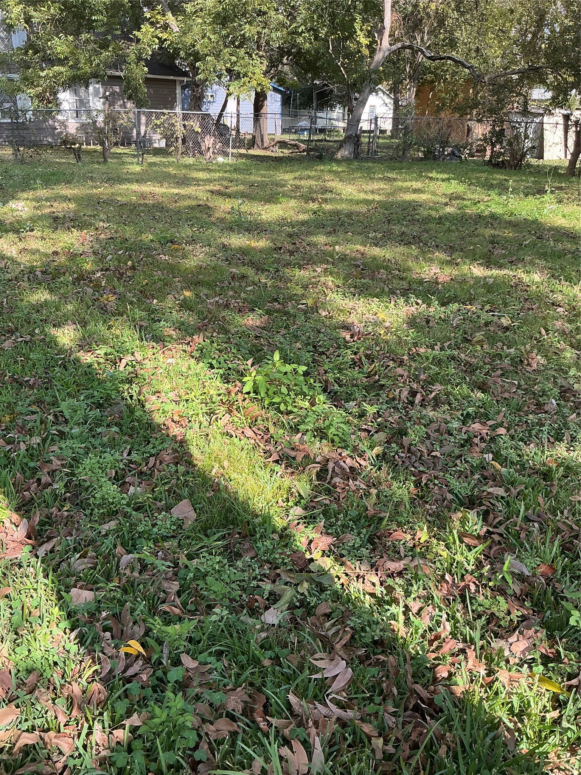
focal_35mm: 29
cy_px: 388
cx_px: 290
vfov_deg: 61.7
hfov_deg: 48.2
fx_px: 649
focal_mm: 3
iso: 25
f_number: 1.8
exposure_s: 1/324
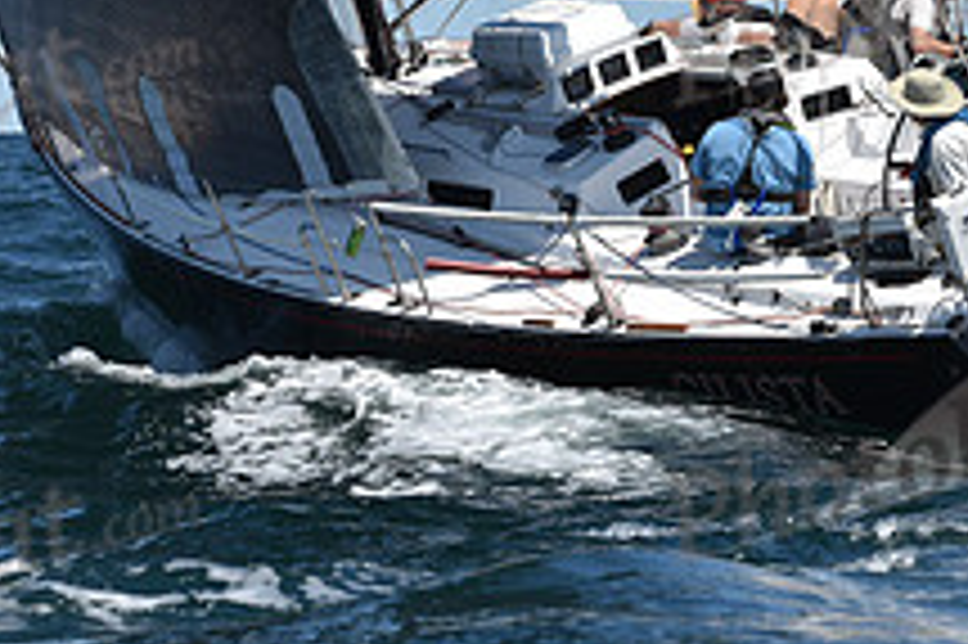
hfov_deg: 8.9
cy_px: -182
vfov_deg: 5.9
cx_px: 437
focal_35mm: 232
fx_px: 6233
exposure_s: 1/1600
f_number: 7.1
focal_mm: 86
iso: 250
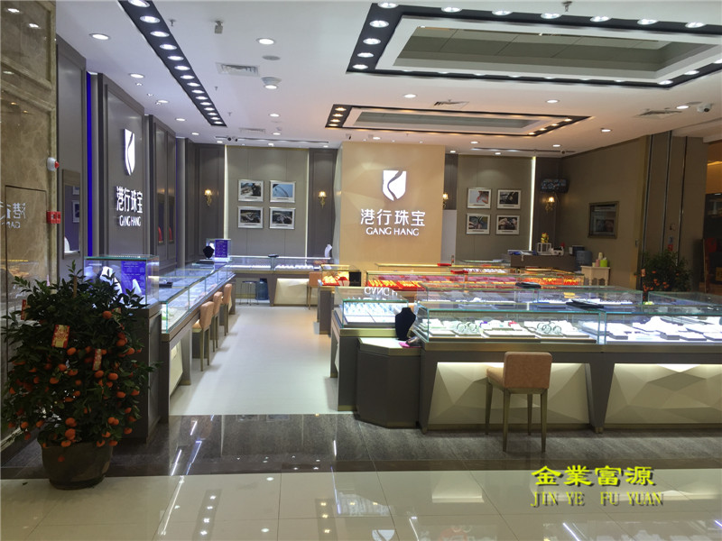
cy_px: 270
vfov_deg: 48.2
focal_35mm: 29
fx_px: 605
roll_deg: -3.0
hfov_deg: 61.7
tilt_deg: -3.5
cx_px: 361
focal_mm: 4.15
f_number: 2.2
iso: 32
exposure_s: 1/100
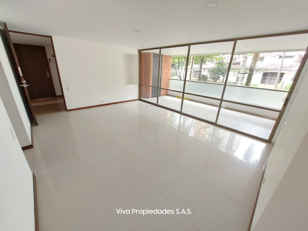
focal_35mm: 13
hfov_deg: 106.2
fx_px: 116
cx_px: 154
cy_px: 116
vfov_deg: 89.9
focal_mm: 1.74
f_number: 2.2
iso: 320
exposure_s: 1/60
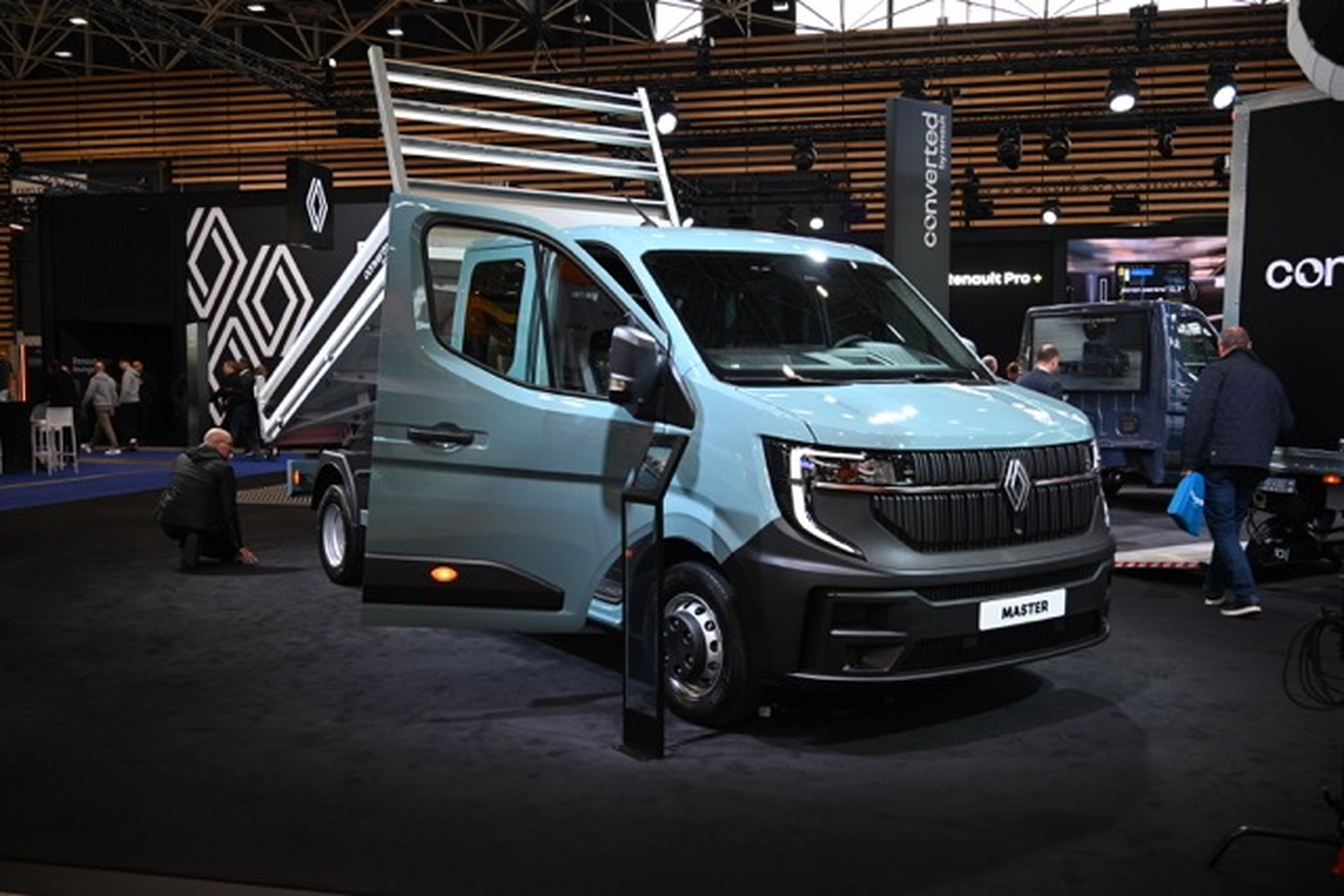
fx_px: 1195
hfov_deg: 58.7
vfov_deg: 41.1
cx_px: 672
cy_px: 448
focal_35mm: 32
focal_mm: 32
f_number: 4.2
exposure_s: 1/125
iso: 720
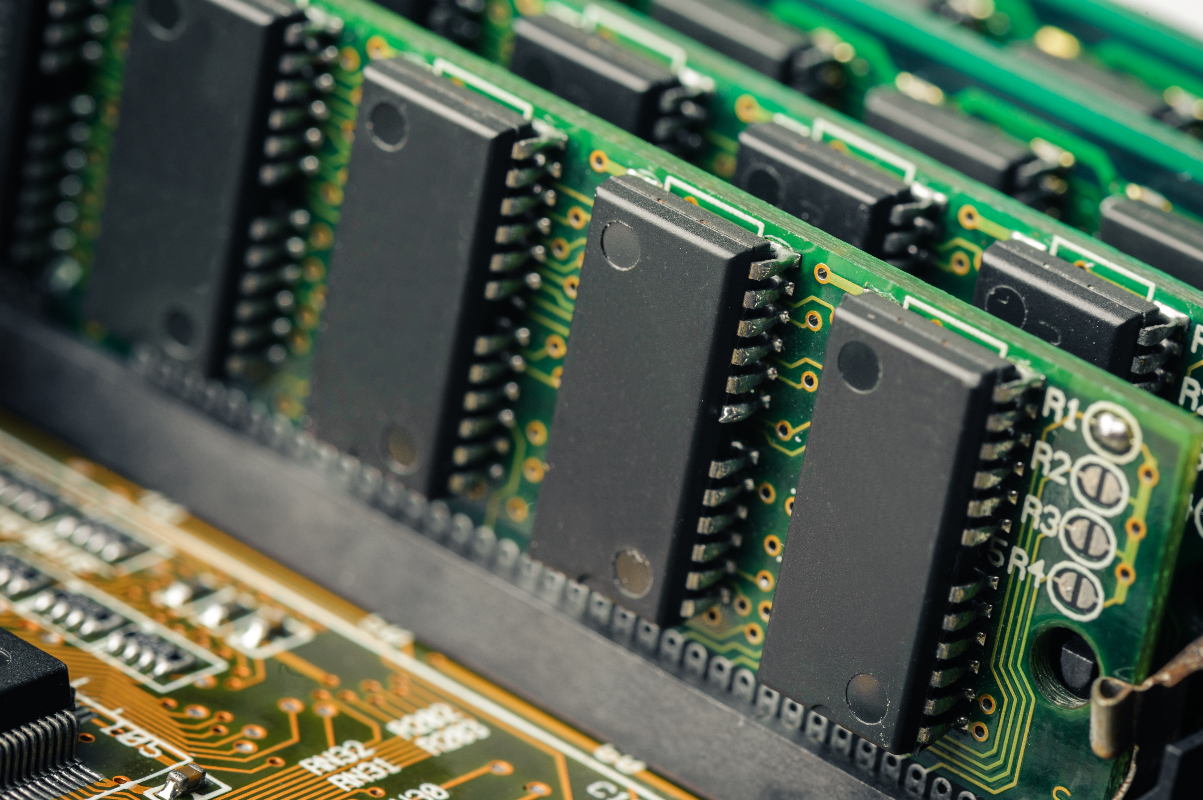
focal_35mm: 105
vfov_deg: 13.0
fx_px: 3506
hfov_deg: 19.5
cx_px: 602
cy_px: 400
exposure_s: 1/160
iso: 200
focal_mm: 105
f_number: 18
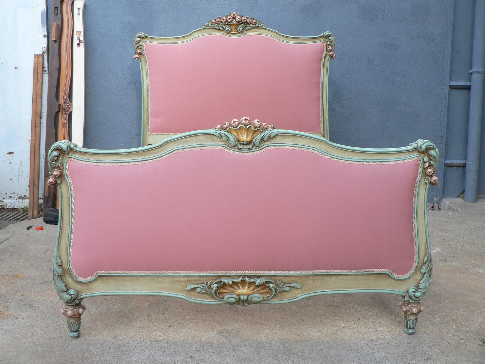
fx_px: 504
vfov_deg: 39.7
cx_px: 242
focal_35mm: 36
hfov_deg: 51.4
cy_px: 182
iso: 80
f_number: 2.8
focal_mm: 6
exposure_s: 1/80
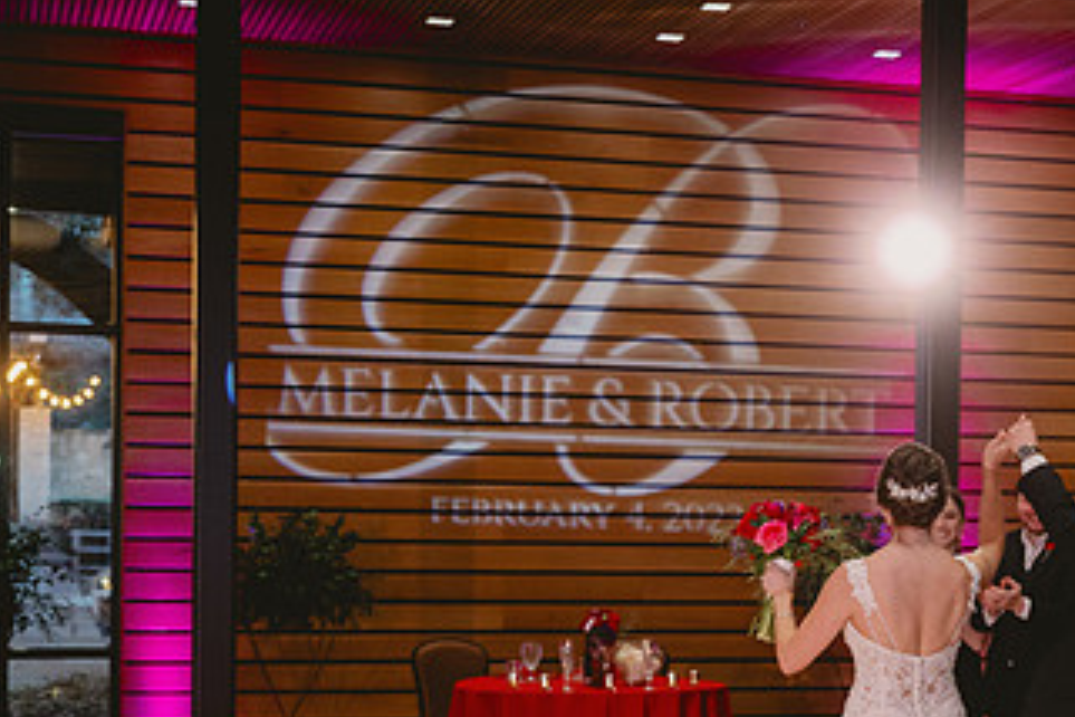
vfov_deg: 16.3
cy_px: 593
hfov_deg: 24.1
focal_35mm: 83
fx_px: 2478
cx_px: 877
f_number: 2.8
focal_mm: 46
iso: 1600
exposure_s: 1/125
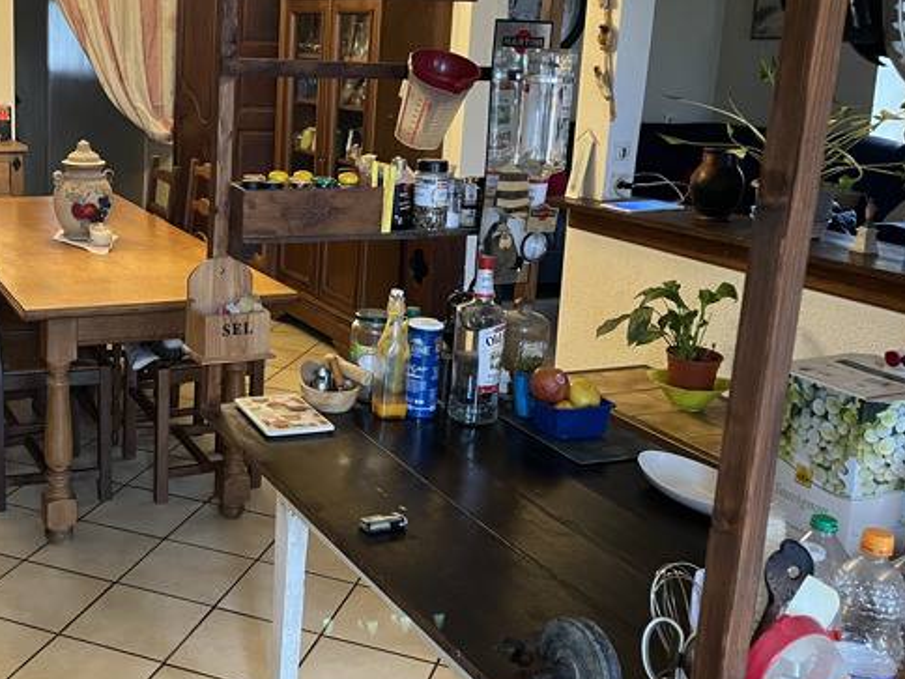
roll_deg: -1.8
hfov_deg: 42.5
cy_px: 243
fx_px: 1124
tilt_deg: -10.8
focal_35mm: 43
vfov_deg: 33.4
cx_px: 228
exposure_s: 1/50
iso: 500
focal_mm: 5.1
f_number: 1.6
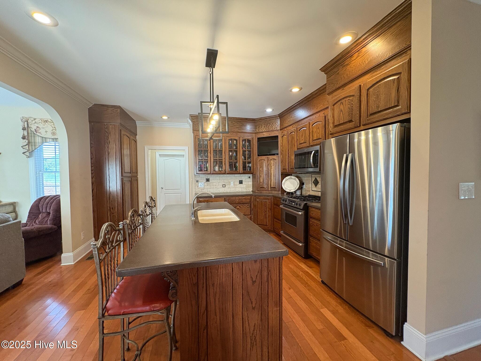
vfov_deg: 85.7
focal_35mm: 14
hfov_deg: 102.1
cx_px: 240
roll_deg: +0.2
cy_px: 180
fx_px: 195
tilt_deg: -1.8
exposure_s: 1/60
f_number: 2.2
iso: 400
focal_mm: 2.22
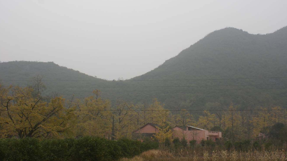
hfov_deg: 42.9
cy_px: 72
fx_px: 365
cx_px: 144
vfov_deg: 24.9
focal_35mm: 48
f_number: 9
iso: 100
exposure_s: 1/100
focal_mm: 30
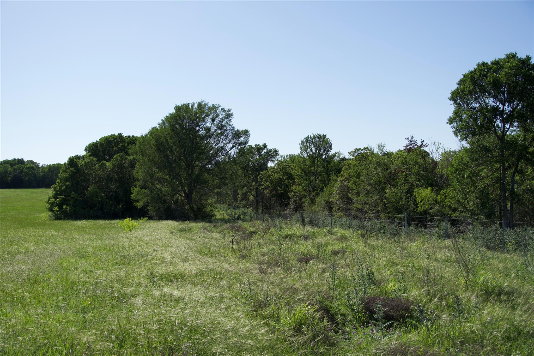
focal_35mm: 45
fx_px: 667
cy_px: 178
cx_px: 267
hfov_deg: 43.6
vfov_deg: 29.9
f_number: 5
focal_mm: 30
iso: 100
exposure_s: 1/640
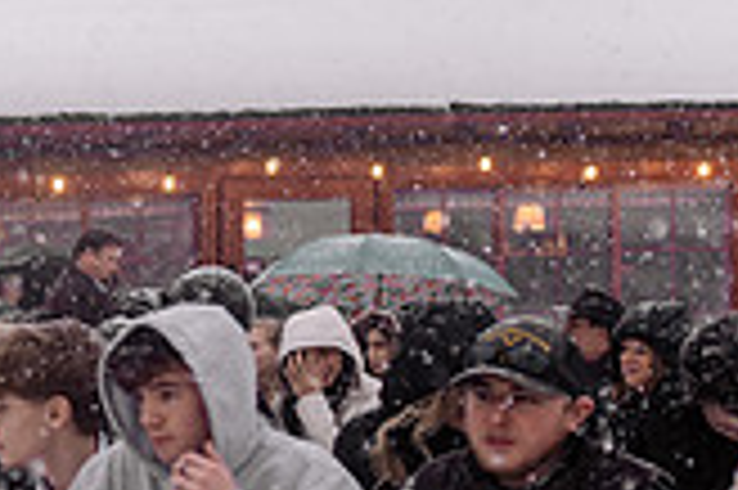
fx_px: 2560
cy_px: 425
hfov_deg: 14.7
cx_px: -522
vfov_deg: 10.9
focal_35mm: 125
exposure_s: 1/250
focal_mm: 35
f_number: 2
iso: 200
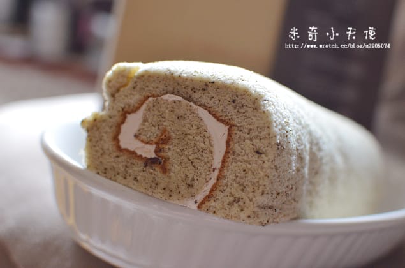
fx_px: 589
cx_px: 202
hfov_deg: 37.9
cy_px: 134
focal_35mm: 52
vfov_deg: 25.6
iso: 1250
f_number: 3.5
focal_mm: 35
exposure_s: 1/30
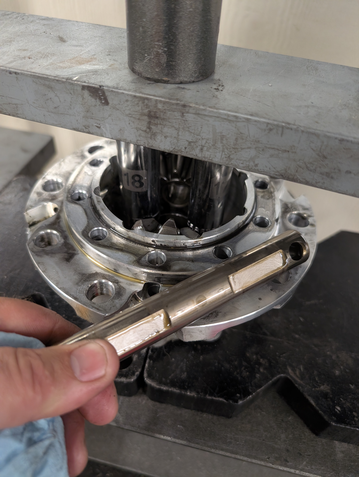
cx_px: 180
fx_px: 331
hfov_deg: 56.9
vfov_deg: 71.5
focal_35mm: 24
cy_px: 238
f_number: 1.68
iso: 687
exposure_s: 1/120
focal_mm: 6.9
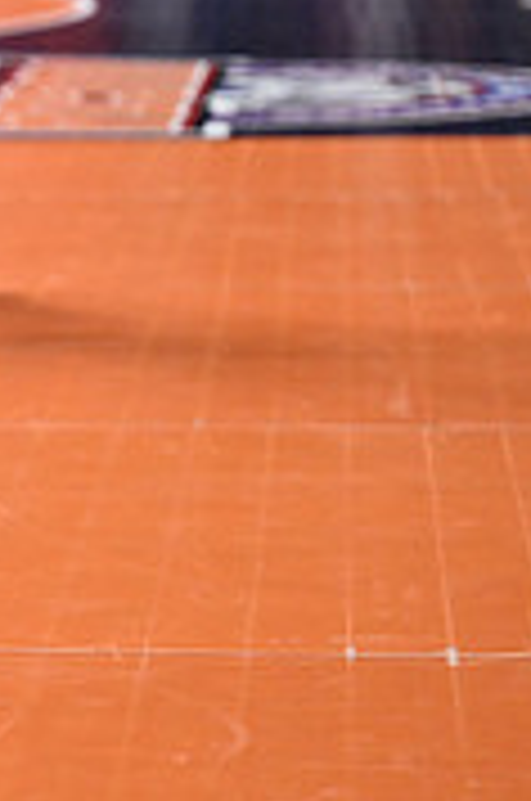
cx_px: -734
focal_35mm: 235
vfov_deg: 8.8
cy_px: 137
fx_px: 5219
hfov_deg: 5.6
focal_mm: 72
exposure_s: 1/1000
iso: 2200
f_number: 2.8
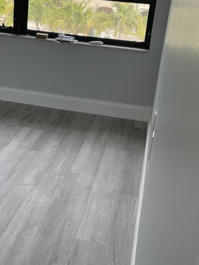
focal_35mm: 55
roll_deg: -4.4
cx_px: 46
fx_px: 421
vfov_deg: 34.9
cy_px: 117
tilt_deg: -21.2
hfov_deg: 26.2
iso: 32
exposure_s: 1/367
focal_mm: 4.2
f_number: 1.6
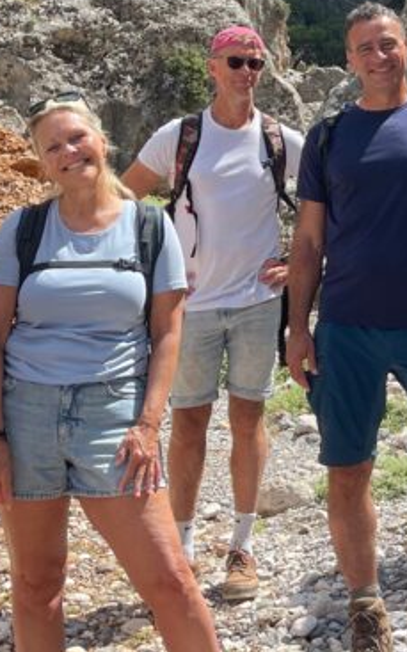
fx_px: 1315
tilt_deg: +4.8
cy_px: 115
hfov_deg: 17.0
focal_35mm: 74
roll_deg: +1.0
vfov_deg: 27.2
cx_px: 457
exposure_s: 1/1852
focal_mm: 5.1
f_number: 1.6
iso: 32
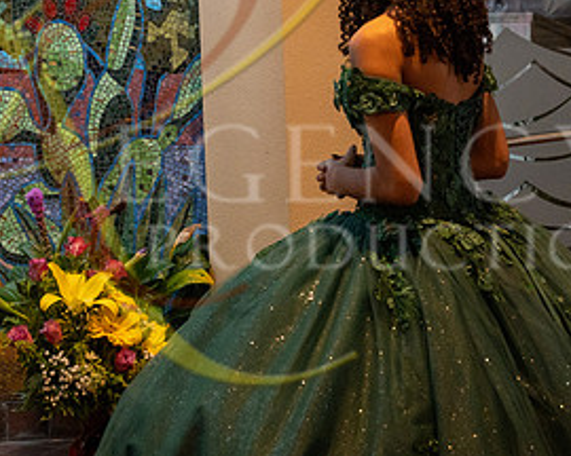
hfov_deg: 15.9
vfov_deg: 12.7
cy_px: 119
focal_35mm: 121
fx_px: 2045
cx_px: 205
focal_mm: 60
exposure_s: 1/125
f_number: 5
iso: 4000
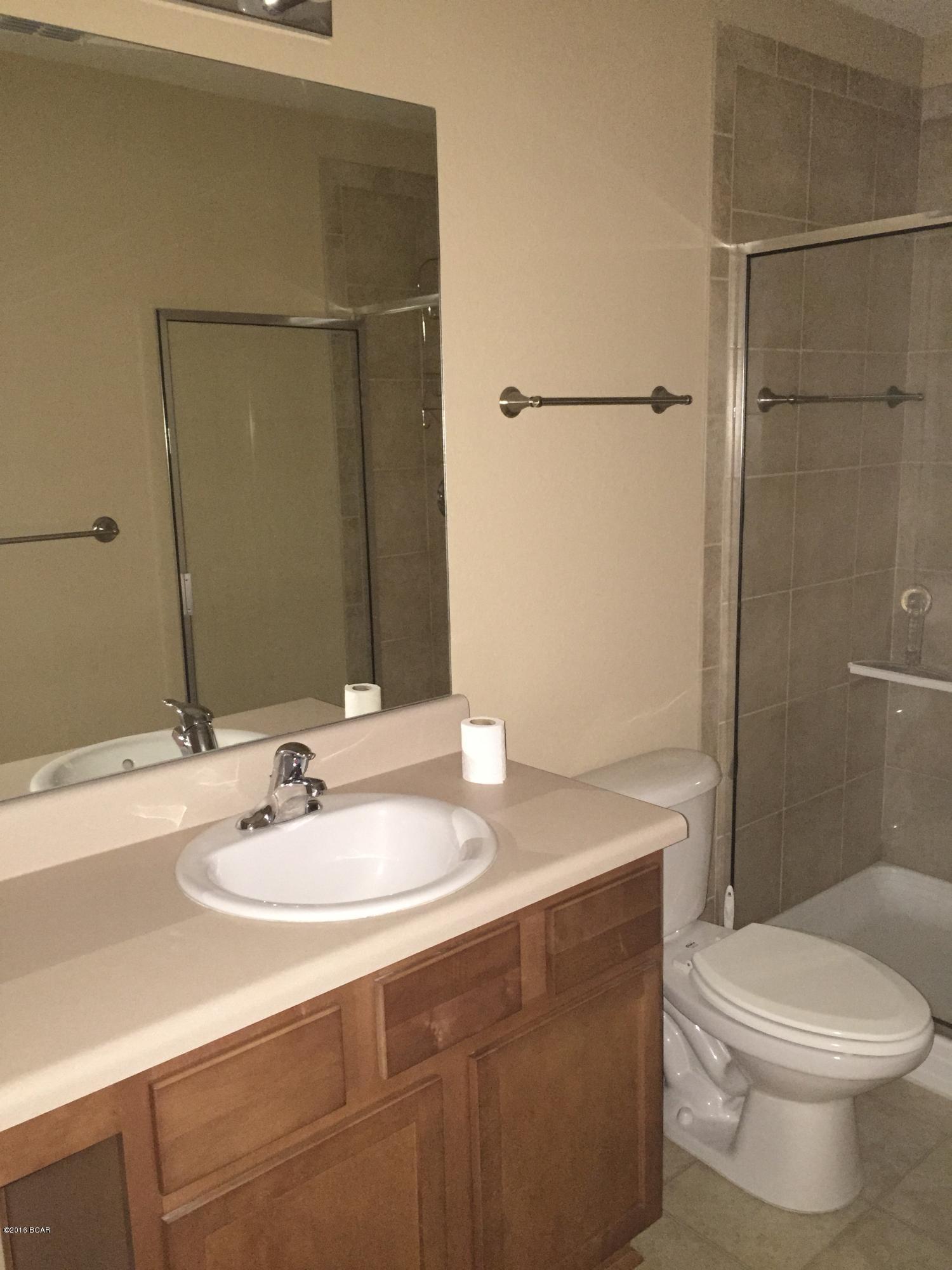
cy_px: 635
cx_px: 476
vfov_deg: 61.7
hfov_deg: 48.2
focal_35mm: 29
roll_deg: +1.0
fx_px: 1063
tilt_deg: -10.3
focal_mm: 4.15
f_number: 2.2
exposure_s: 1/16
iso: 320
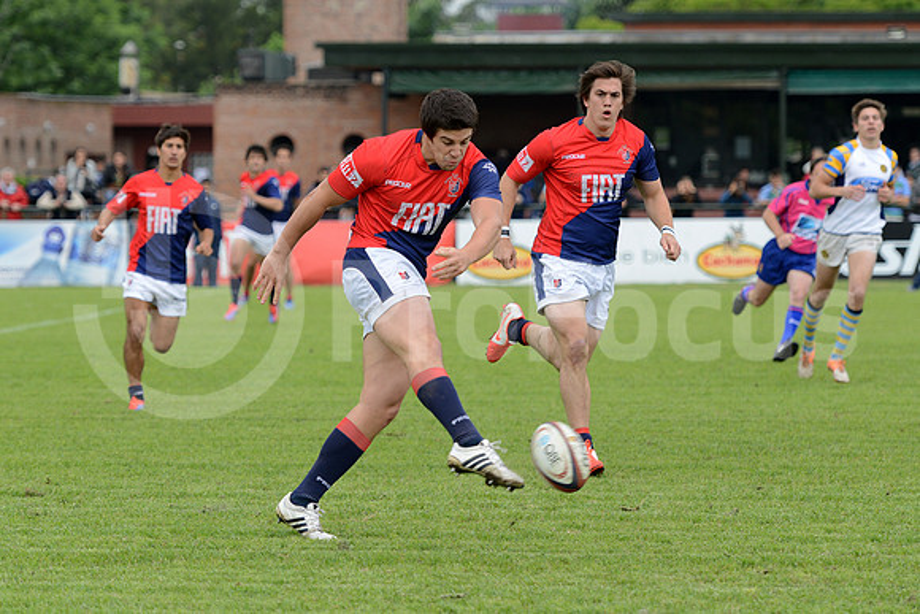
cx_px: 460
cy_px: 307
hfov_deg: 12.8
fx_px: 4090
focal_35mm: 160
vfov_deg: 8.6
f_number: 4
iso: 500
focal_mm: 160
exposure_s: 1/1250
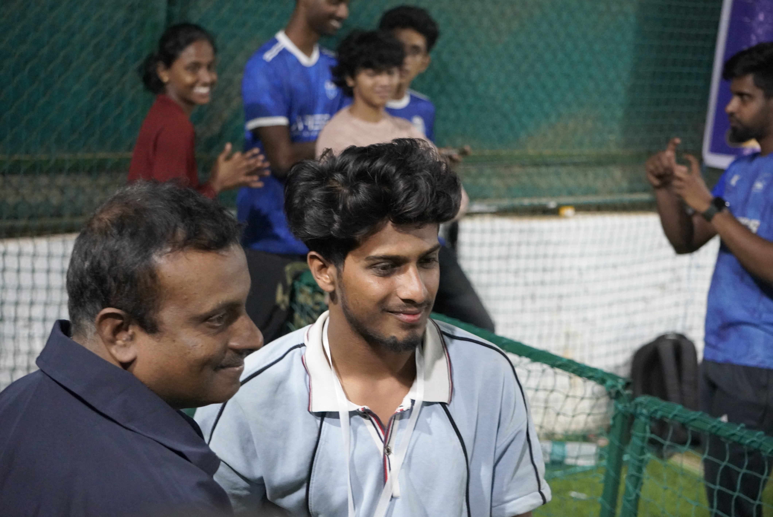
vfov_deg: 16.6
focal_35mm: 82
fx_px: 1772
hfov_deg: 24.6
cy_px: 258
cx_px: 386
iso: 6400
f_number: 4.5
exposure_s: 1/125
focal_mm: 55
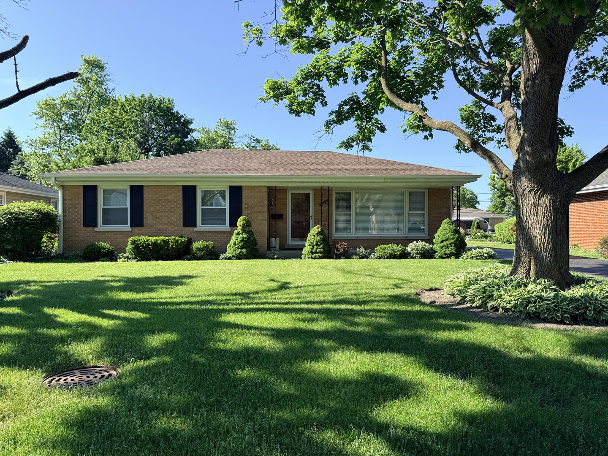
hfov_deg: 71.6
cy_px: 228
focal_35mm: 24
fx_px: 422
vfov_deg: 56.8
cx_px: 304
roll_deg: -0.2
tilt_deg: +0.7
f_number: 1.78
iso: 80
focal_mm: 6.76
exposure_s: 1/1949
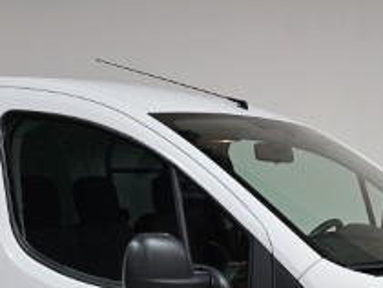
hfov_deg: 27.6
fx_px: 775
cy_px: 406
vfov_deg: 19.0
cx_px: 248
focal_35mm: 70
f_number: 1.7
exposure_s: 1/100
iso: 50
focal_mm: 6.3
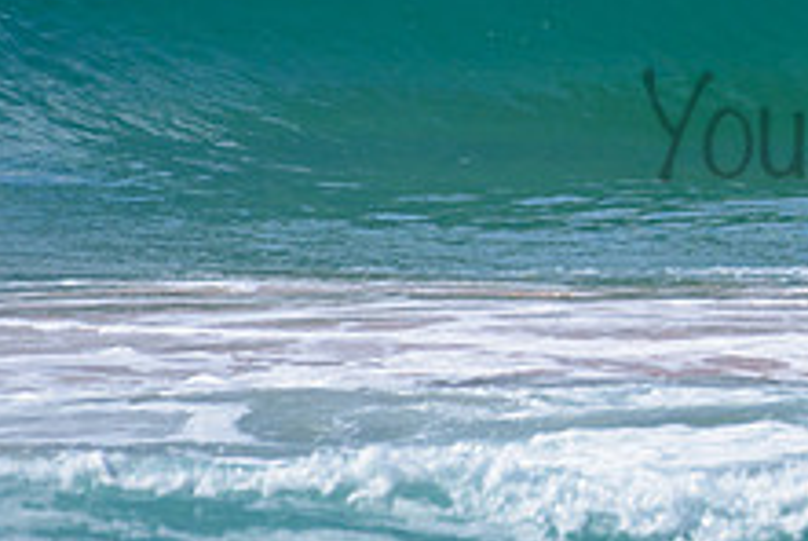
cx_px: 1259
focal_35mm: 1606
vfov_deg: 0.9
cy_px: -66
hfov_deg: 1.3
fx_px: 36093
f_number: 5.6
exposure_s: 1/2000
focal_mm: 500
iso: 110
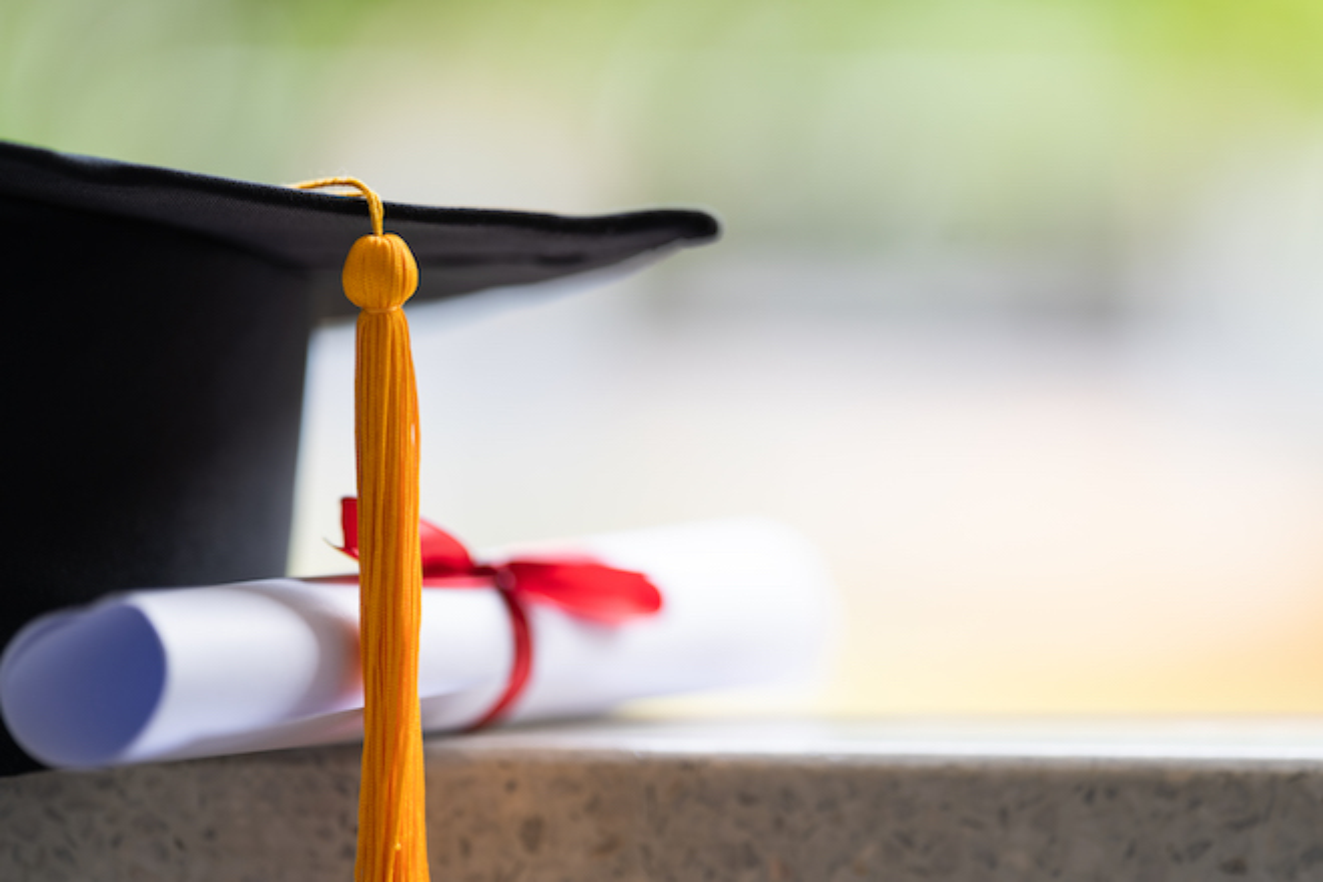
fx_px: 4961
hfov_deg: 15.2
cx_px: 662
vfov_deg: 10.2
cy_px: 441
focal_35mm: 135
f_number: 1.8
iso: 100
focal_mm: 135
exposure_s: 1/125
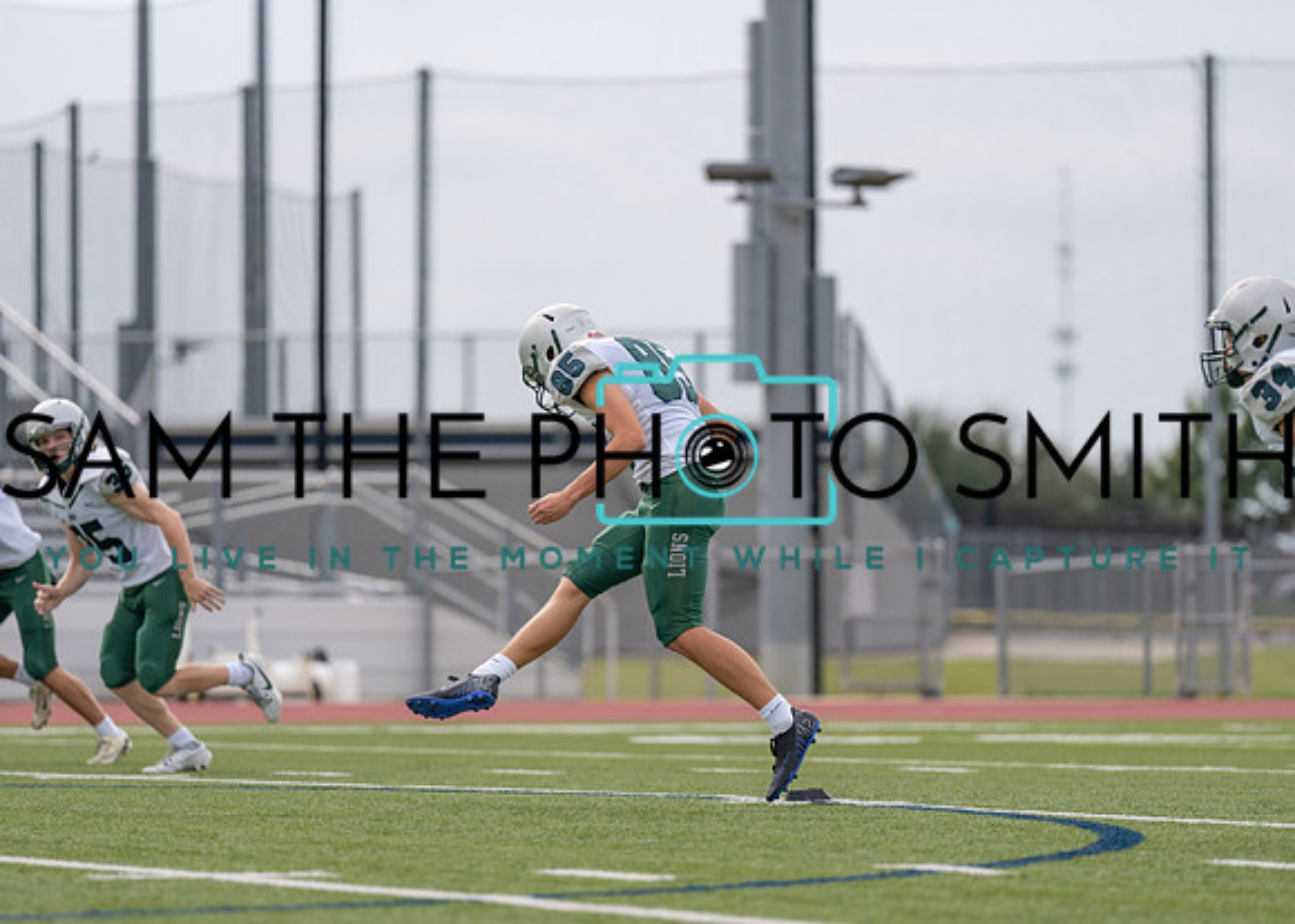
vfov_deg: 5.9
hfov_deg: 8.3
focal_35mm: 244
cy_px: 528
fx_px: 8964
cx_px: 660
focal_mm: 200
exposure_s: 1/1250
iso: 100
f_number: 2.8
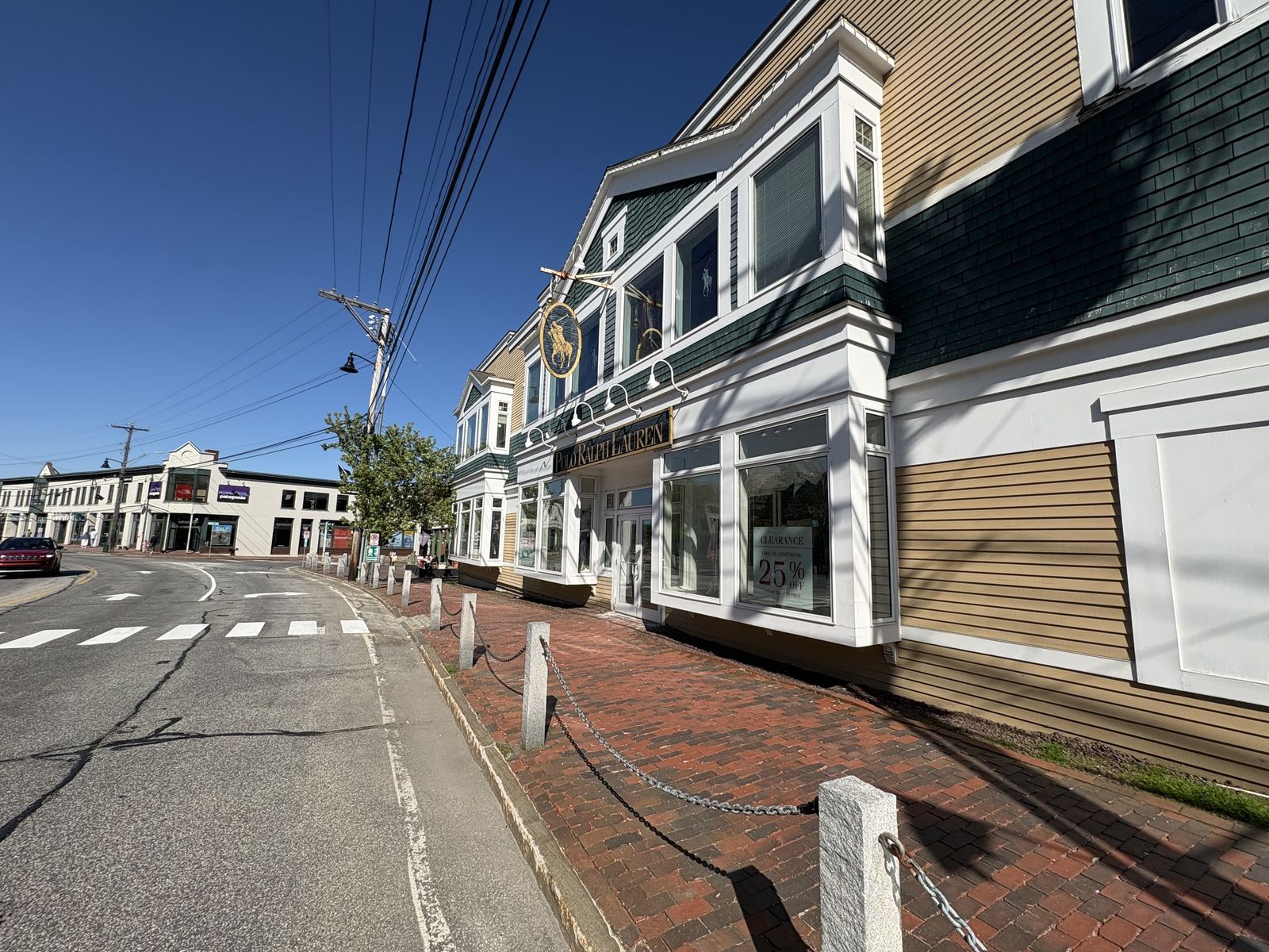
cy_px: 476
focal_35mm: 14
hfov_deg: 102.1
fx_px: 513
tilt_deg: +7.5
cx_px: 634
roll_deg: +1.9
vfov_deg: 85.7
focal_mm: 2.22
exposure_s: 1/2584
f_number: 2.2
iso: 50
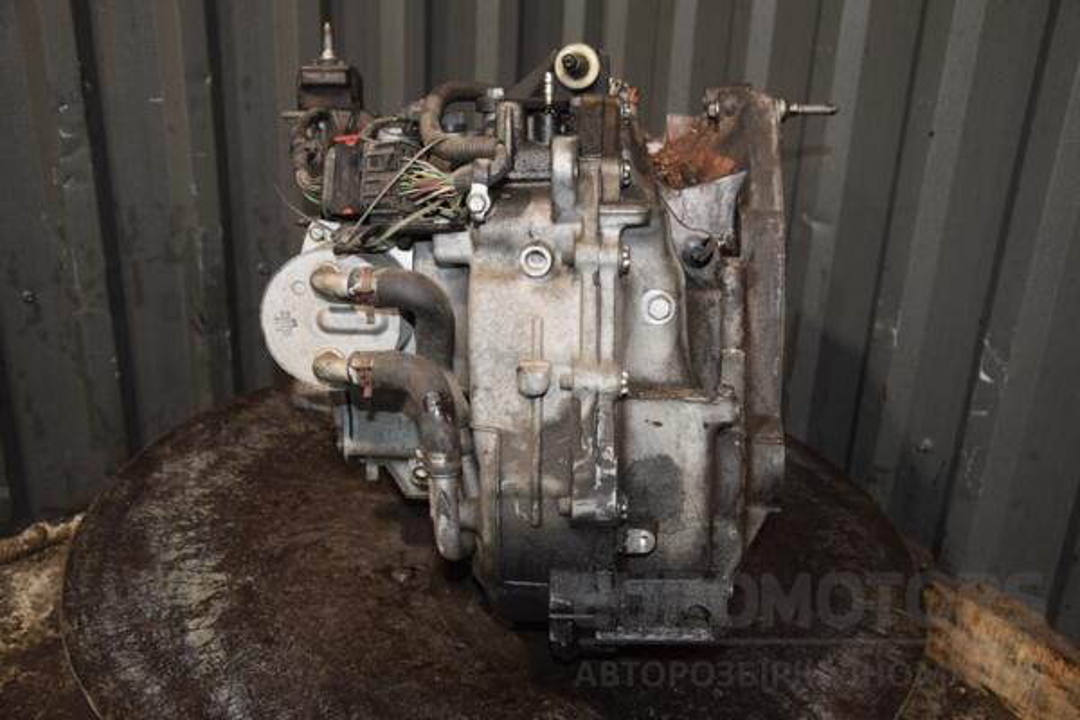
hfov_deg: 53.1
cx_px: 540
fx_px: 1080
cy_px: 360
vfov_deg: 36.9
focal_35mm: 36
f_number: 5
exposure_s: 1/60
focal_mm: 24
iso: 800
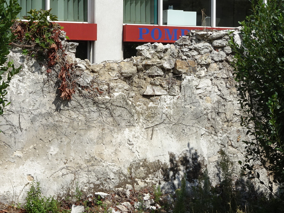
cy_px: 123
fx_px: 1124
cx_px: 154
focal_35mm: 137
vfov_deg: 10.8
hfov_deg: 14.4
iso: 80
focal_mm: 17.01
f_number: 5
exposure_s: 1/640
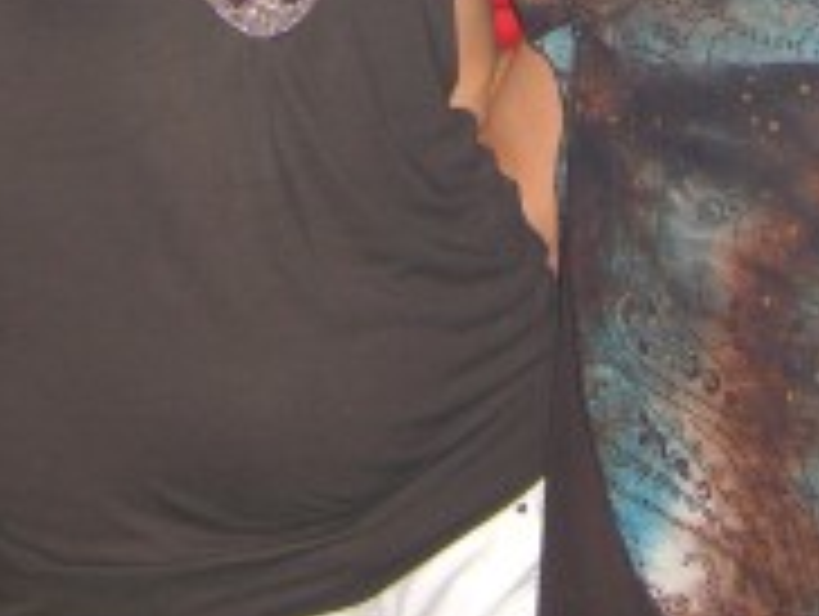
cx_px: 477
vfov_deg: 11.3
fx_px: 2961
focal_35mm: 125
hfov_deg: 15.7
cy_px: -387
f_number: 2.8
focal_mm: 7.9
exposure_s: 1/60
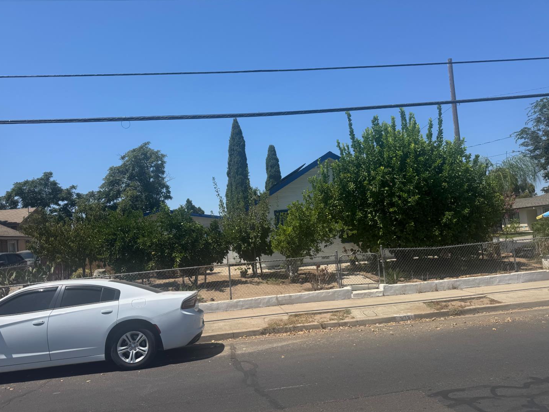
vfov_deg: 54.9
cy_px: 213
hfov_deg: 69.4
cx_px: 265
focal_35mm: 25
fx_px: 396
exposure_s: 1/4950
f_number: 1.78
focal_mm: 6.76
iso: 80
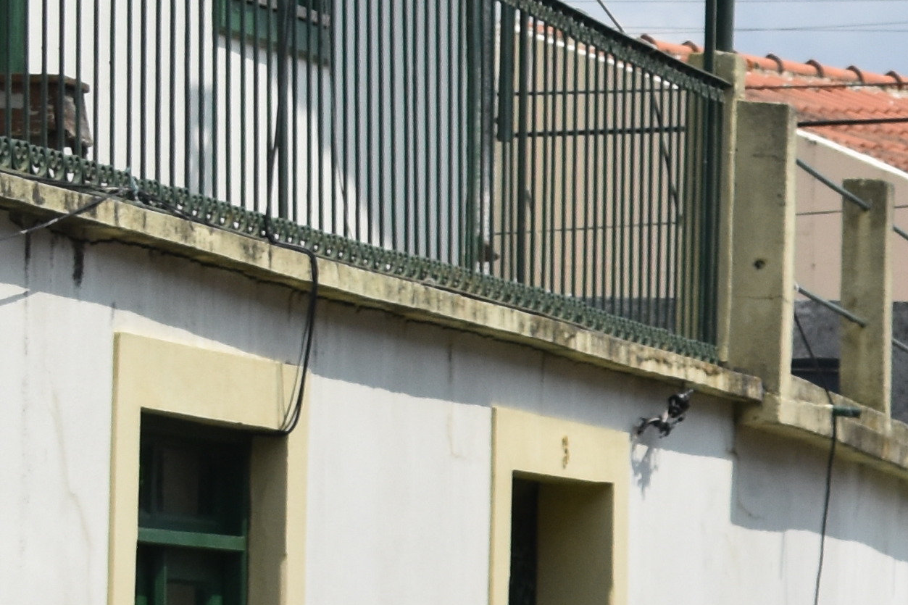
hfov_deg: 7.1
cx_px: 2139
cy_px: 861
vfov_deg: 5.0
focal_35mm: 273
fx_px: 6884
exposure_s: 1/2000
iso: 400
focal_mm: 38
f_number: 7.1
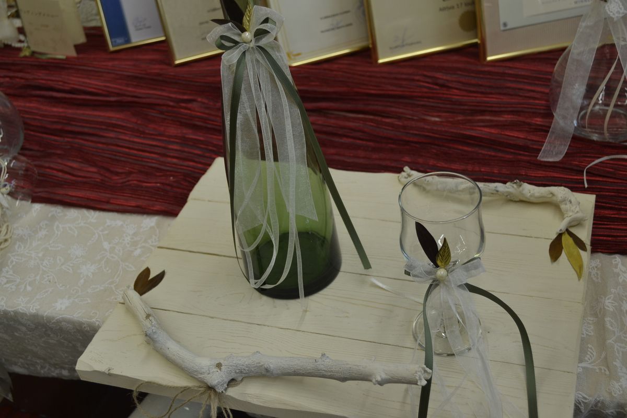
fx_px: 784
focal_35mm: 45
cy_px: 209
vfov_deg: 29.9
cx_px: 314
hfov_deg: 43.6
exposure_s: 1/80
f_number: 4.5
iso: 400
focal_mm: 30
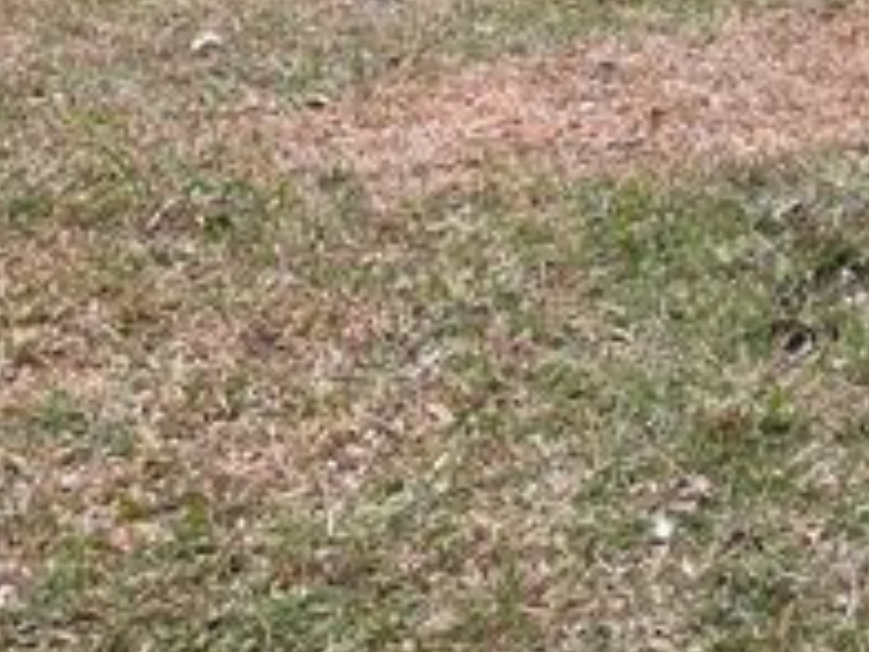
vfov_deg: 16.5
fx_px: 2134
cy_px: -160
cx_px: 842
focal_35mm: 85
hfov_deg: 22.3
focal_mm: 5.1
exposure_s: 1/121
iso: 64
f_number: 1.6
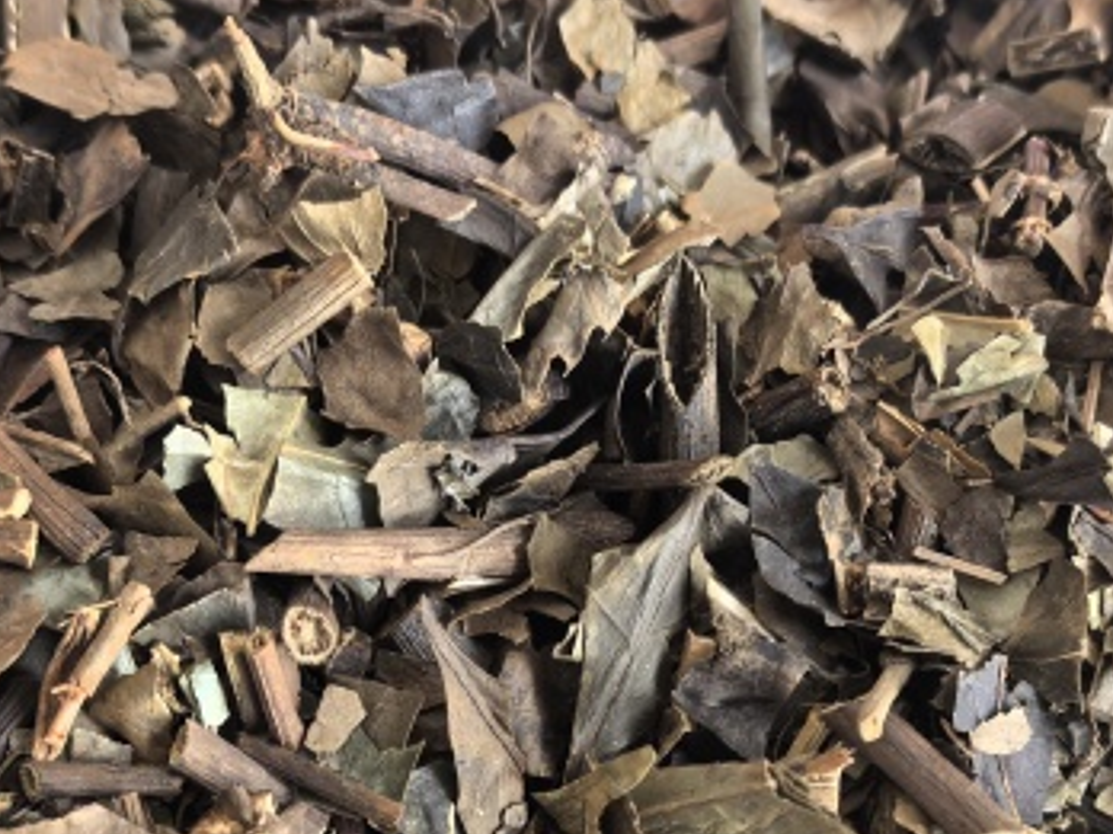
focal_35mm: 62
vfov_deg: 22.6
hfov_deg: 31.2
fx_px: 1993
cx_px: 569
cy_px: 872
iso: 200
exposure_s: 1/100
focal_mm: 5.75
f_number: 2
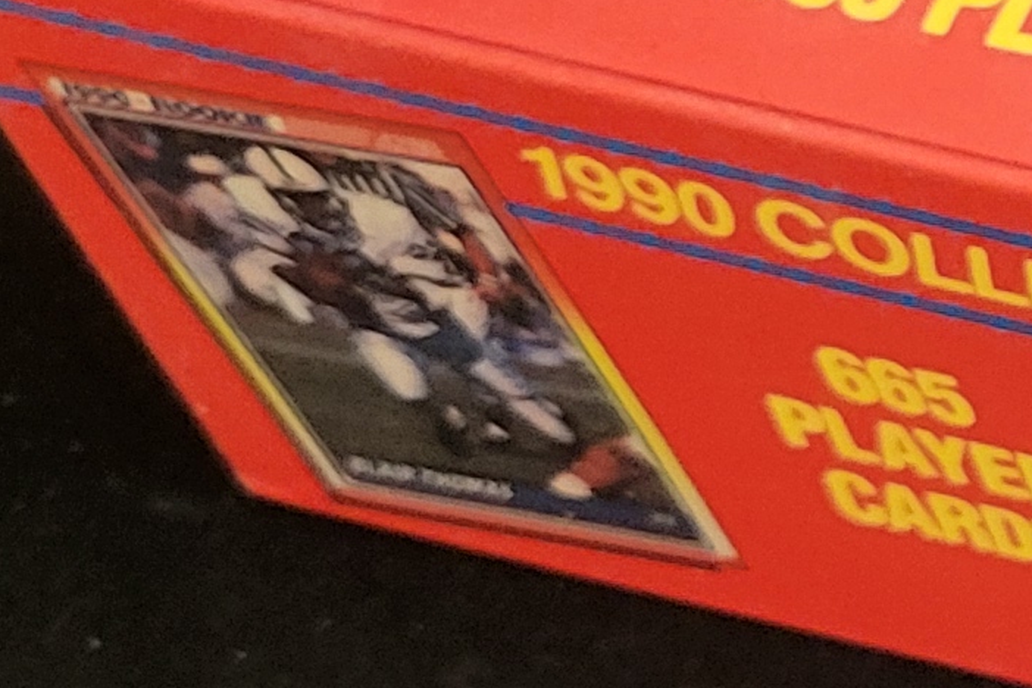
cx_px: 2479
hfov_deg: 11.2
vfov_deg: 8.9
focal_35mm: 154
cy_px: 329
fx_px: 4414
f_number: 1.8
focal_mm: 5.4
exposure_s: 1/24
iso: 640
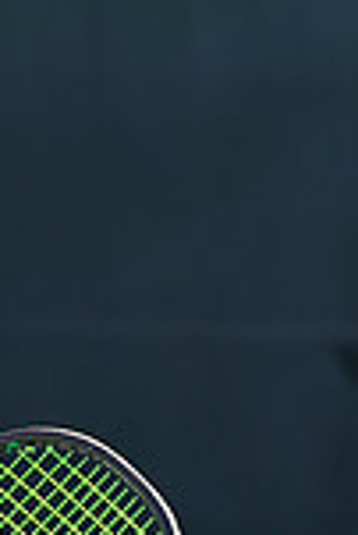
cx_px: -317
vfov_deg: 2.3
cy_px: 854
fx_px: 13111
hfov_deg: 1.6
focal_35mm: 881
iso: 100
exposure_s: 1/250
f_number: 8
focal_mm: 229
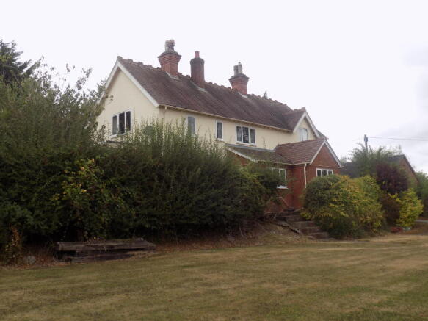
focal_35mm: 34
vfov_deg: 41.8
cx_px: 214
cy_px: 160
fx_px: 420
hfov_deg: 54.0
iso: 80
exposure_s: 1/200
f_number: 3.4
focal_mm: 6.1
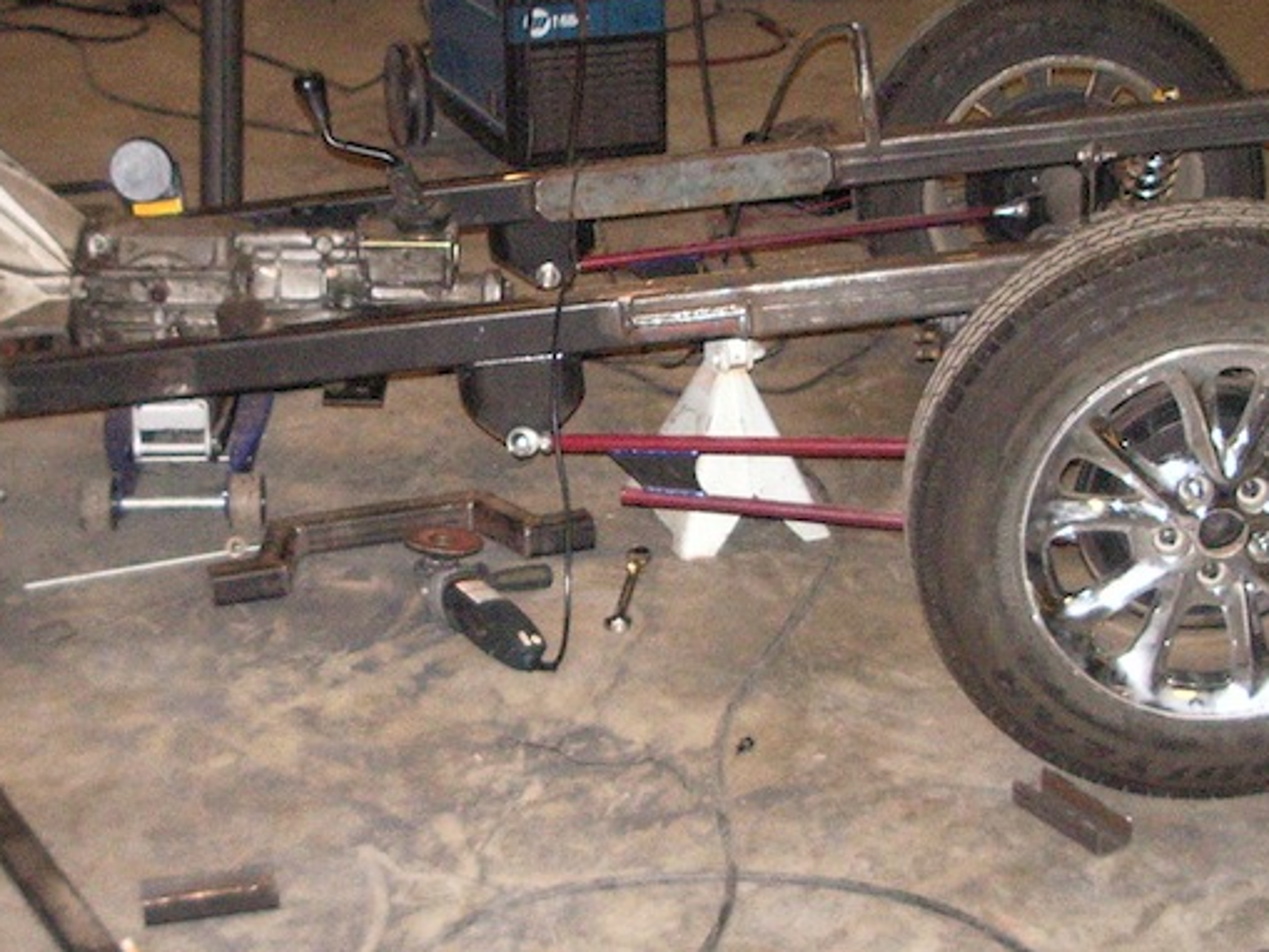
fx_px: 2420
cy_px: 496
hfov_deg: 29.3
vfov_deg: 22.3
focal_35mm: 66
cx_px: 466
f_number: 2.6
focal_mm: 5.8
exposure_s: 1/40
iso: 400
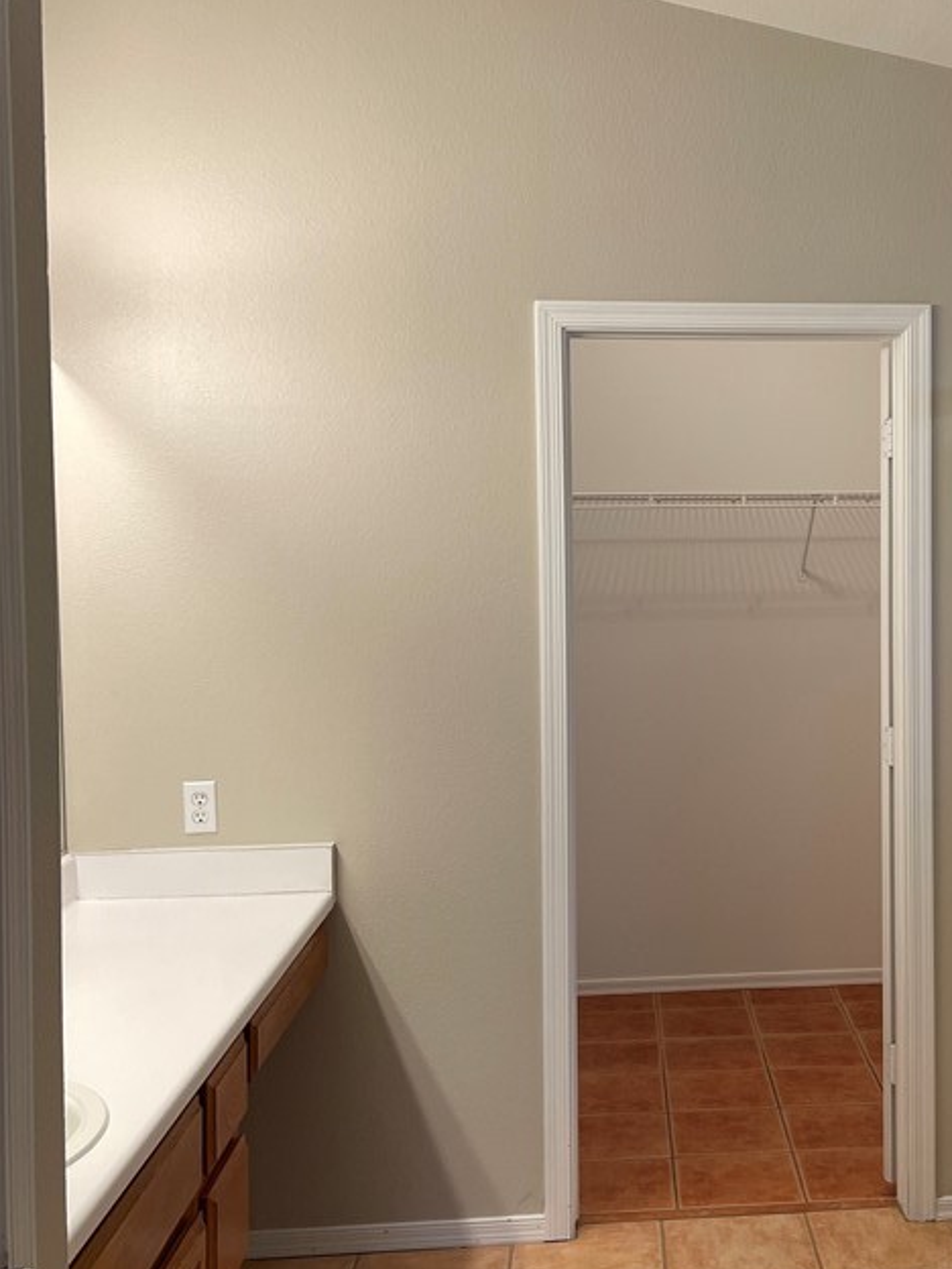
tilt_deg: +0.8
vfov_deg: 45.8
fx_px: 1503
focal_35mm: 41
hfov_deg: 34.0
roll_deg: +0.5
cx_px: 779
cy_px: 610
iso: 80
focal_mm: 5.1
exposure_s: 1/60
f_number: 1.6
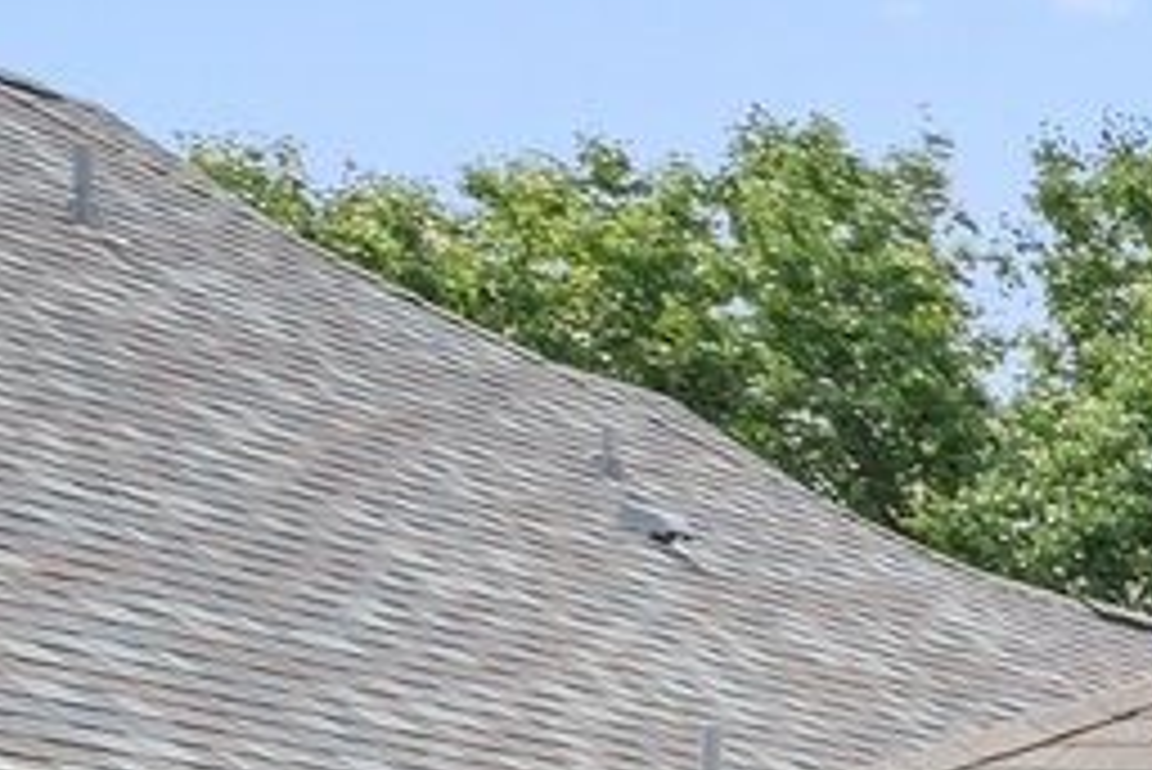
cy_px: 1371
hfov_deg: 9.4
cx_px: 4028
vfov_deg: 10.1
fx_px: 4098
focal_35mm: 128
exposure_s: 1/125
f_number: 8
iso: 640
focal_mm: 16
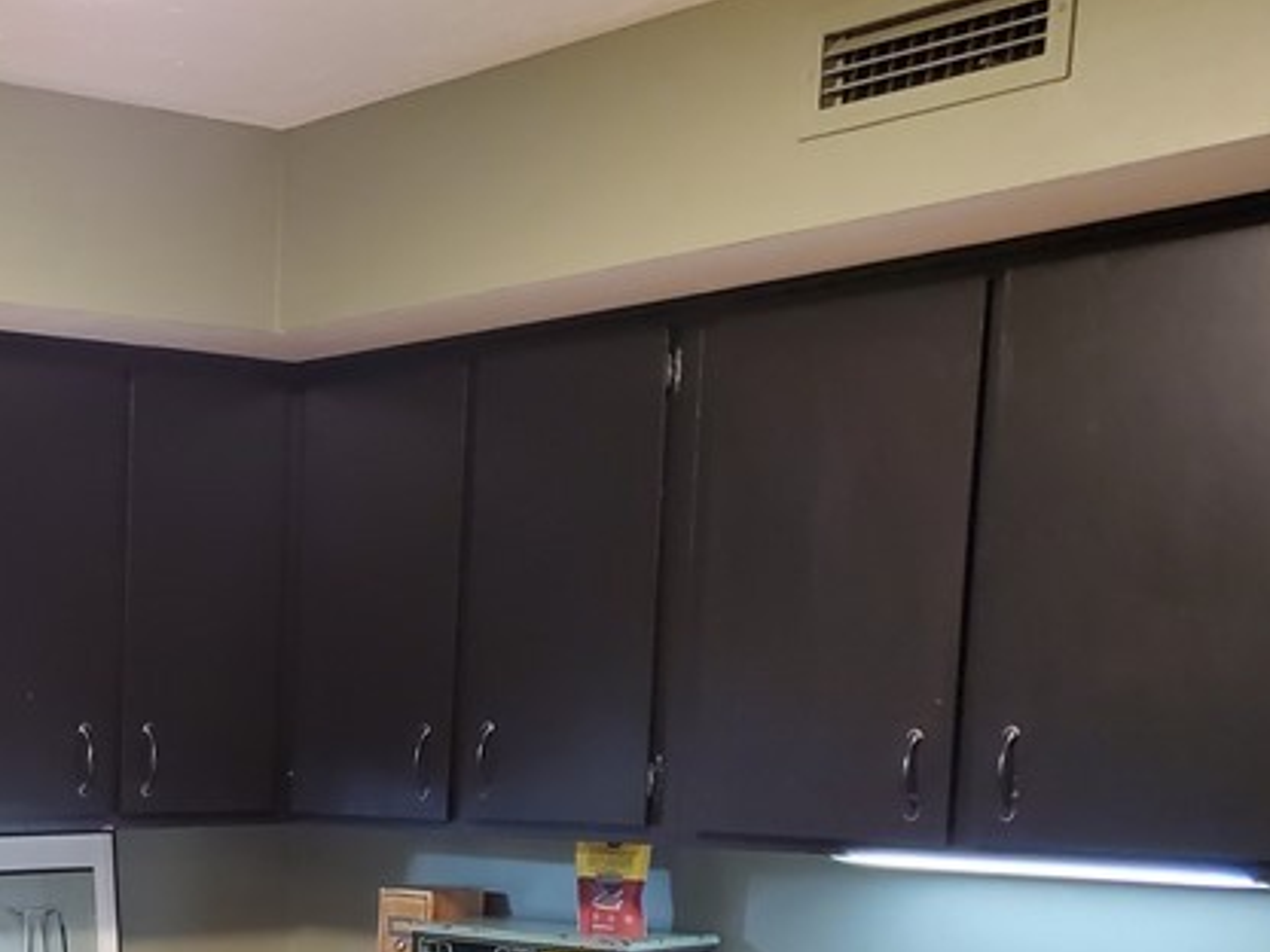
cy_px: 1111
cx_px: -61
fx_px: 2348
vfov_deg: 21.5
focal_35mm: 64
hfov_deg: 28.1
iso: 250
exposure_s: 1/39
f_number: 1.5
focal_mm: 4.3
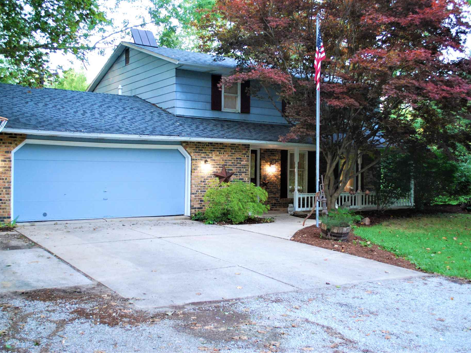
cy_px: 176
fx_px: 531
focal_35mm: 39
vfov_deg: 36.8
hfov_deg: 47.9
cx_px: 227
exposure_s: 1/30
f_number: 4.2
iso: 560
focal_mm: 24
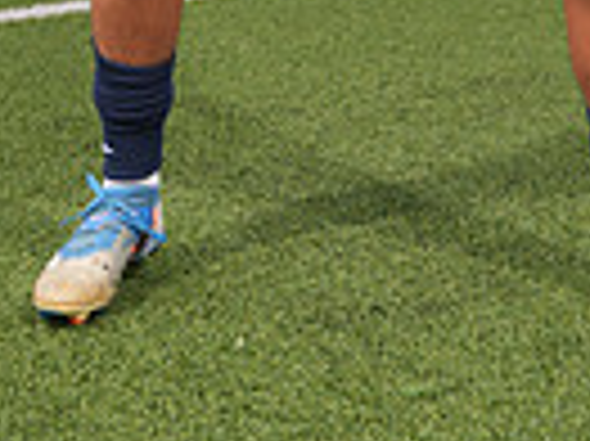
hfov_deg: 16.6
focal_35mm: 119
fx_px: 2026
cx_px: 306
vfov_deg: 10.9
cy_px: -536
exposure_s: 1/200
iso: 100
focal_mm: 36
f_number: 7.1
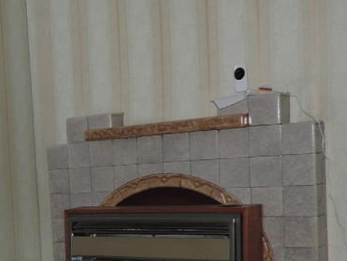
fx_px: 682
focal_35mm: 68
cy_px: 240
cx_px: -95
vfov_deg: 21.1
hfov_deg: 25.0
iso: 200
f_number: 3
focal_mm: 4.3
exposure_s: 1/30
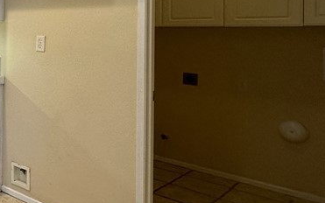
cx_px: -95
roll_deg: -1.4
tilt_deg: +0.7
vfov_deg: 30.2
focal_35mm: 41
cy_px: 30
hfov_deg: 34.5
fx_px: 363
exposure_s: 1/120
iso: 160
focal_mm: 2.22
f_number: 2.2
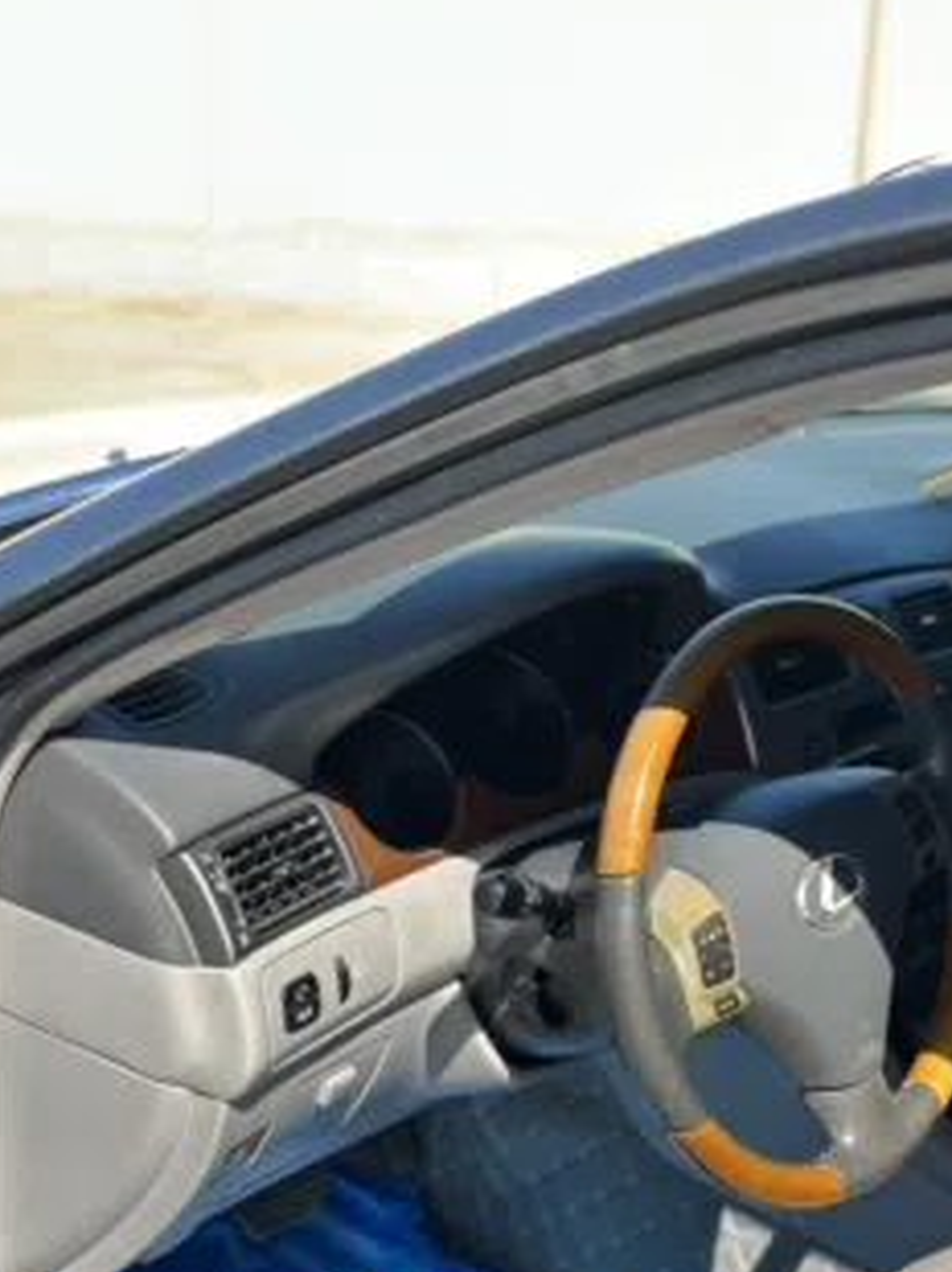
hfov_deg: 23.6
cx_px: 533
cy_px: 579
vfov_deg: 31.2
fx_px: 2277
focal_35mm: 62
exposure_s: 1/1030
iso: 80
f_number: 1.78
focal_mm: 6.86
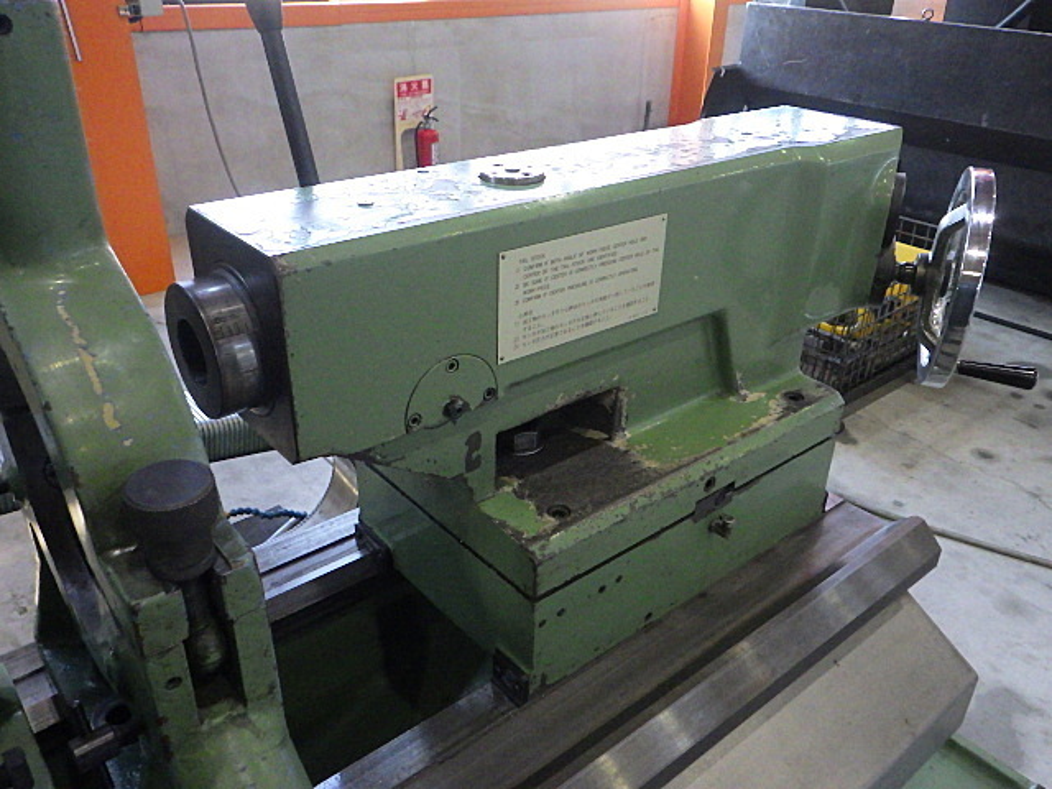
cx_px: 526
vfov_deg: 49.7
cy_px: 394
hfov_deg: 63.4
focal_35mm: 28
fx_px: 851
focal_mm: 5
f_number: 3.5
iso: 500
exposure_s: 1/45
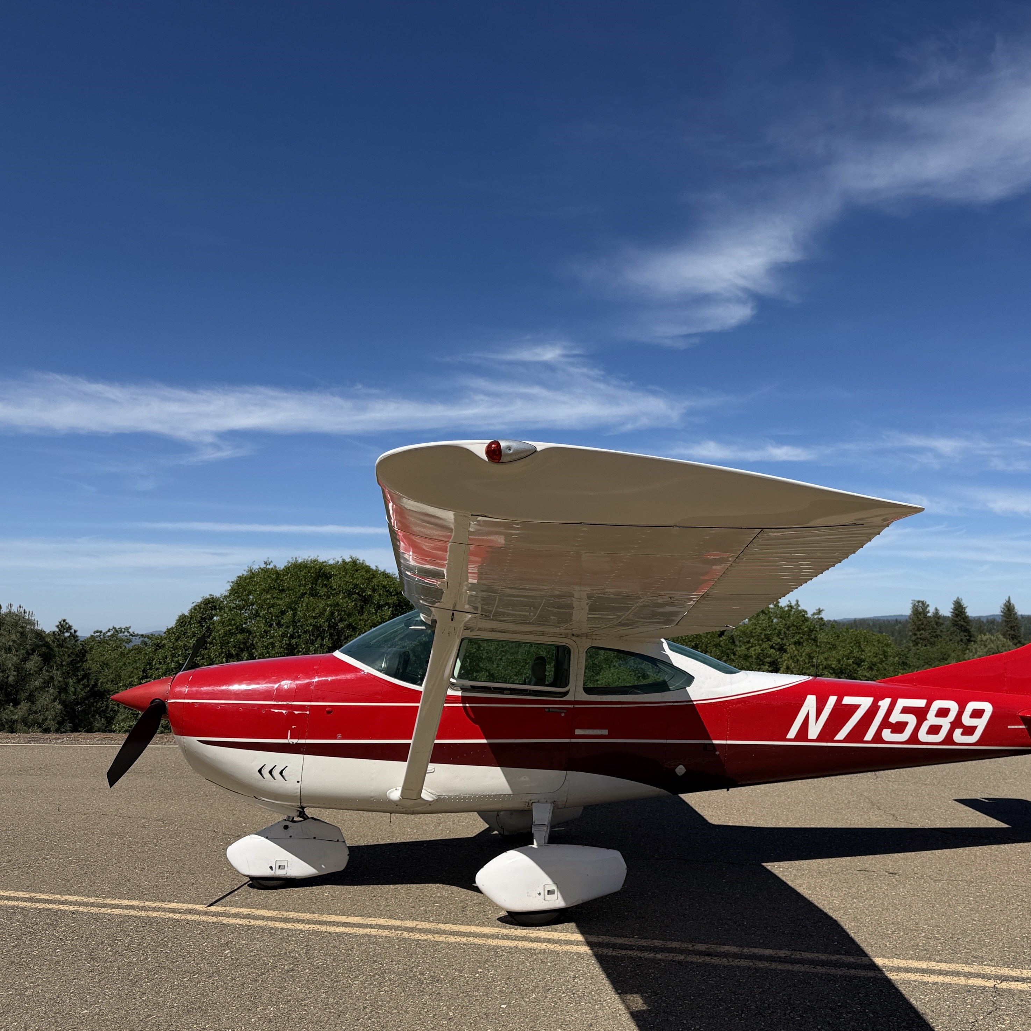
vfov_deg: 55.6
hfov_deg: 54.9
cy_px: 526
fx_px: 977
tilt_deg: +5.2
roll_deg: +0.2
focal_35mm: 29
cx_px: 654
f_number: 1.78
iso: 80
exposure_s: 1/7353
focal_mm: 6.76
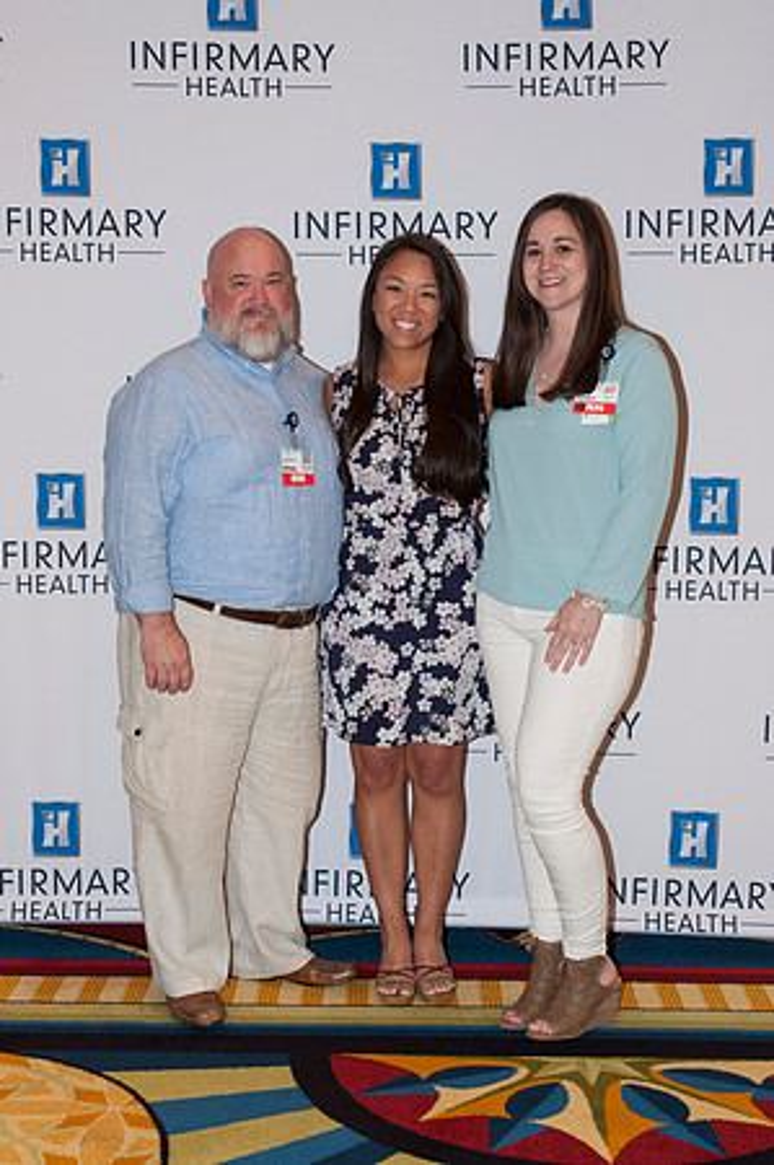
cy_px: 582
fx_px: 1939
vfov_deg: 33.4
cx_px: 387
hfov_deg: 22.6
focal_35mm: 60
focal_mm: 40
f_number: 5.6
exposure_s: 1/60
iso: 400
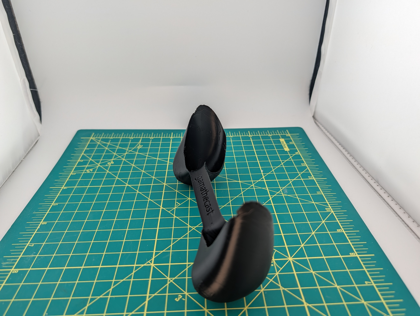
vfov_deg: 56.9
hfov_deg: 71.5
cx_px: 210
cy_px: 158
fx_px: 292
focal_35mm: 24
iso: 24
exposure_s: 1/253
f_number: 1.68
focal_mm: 6.9
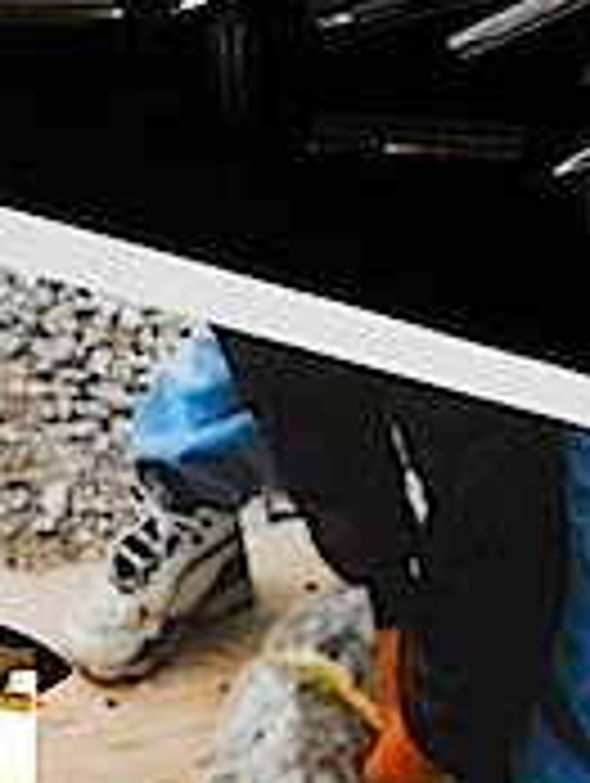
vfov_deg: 15.3
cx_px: 88
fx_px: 2924
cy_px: 351
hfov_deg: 11.5
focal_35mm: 129
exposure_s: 1/27
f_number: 3.8
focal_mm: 8.1
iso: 800
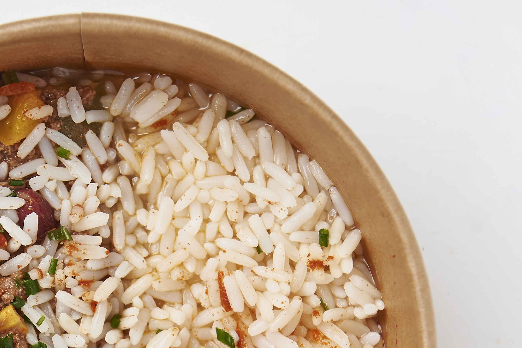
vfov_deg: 7.7
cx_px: 93
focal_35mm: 178
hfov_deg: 11.5
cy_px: 393
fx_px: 2582
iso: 200
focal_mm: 70
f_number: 6.3
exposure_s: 1/200
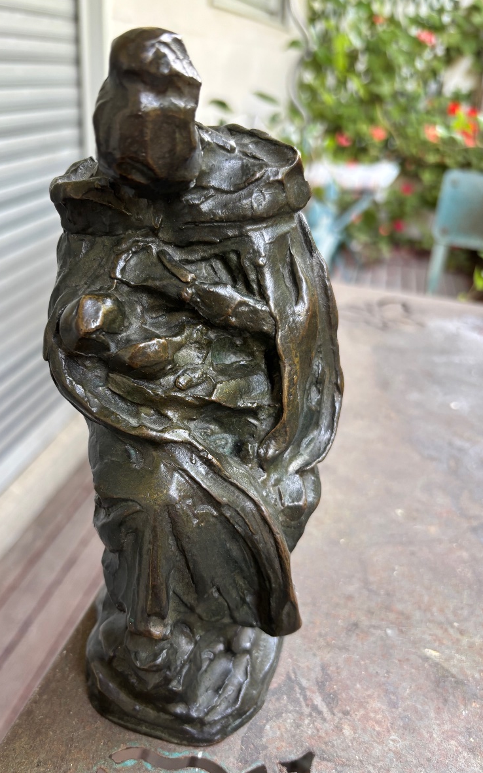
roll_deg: -3.4
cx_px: 206
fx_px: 590
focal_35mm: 28
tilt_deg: -27.5
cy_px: 386
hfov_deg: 44.4
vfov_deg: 66.5
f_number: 1.6
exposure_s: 1/84
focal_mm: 5.96
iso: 125
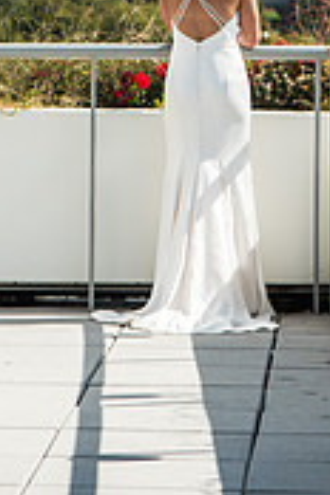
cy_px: -82
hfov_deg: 5.0
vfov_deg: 7.5
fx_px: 3740
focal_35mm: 272
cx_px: 327
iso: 200
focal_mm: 105
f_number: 3.2
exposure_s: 1/800
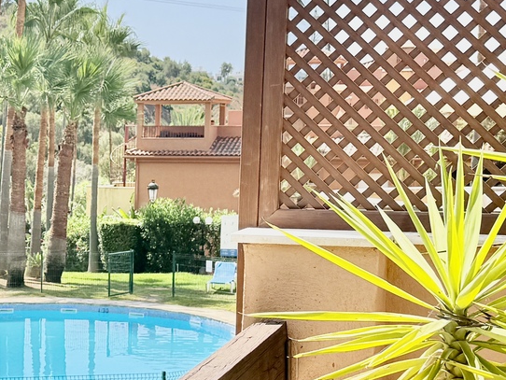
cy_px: 271
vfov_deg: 17.3
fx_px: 1243
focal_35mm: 85
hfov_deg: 21.8
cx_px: -45
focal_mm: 6.76
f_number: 1.78
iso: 80
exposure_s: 1/1553
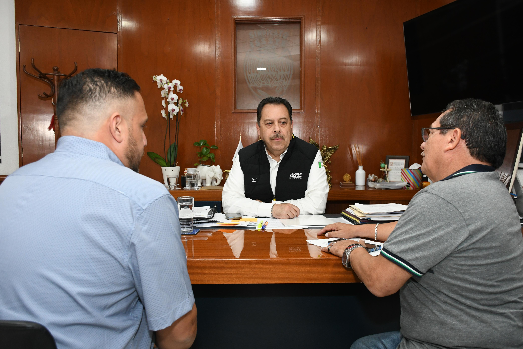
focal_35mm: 33
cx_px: 262
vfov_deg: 40.0
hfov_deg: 57.2
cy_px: 174
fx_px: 479
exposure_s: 1/100
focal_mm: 22
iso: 2000
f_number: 5
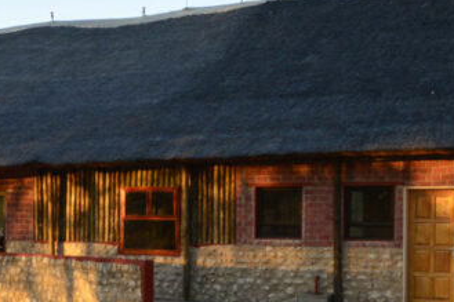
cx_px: 94
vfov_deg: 17.6
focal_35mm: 77
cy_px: 225
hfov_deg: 25.9
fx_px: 971
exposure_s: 1/60
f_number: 8
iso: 400
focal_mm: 22
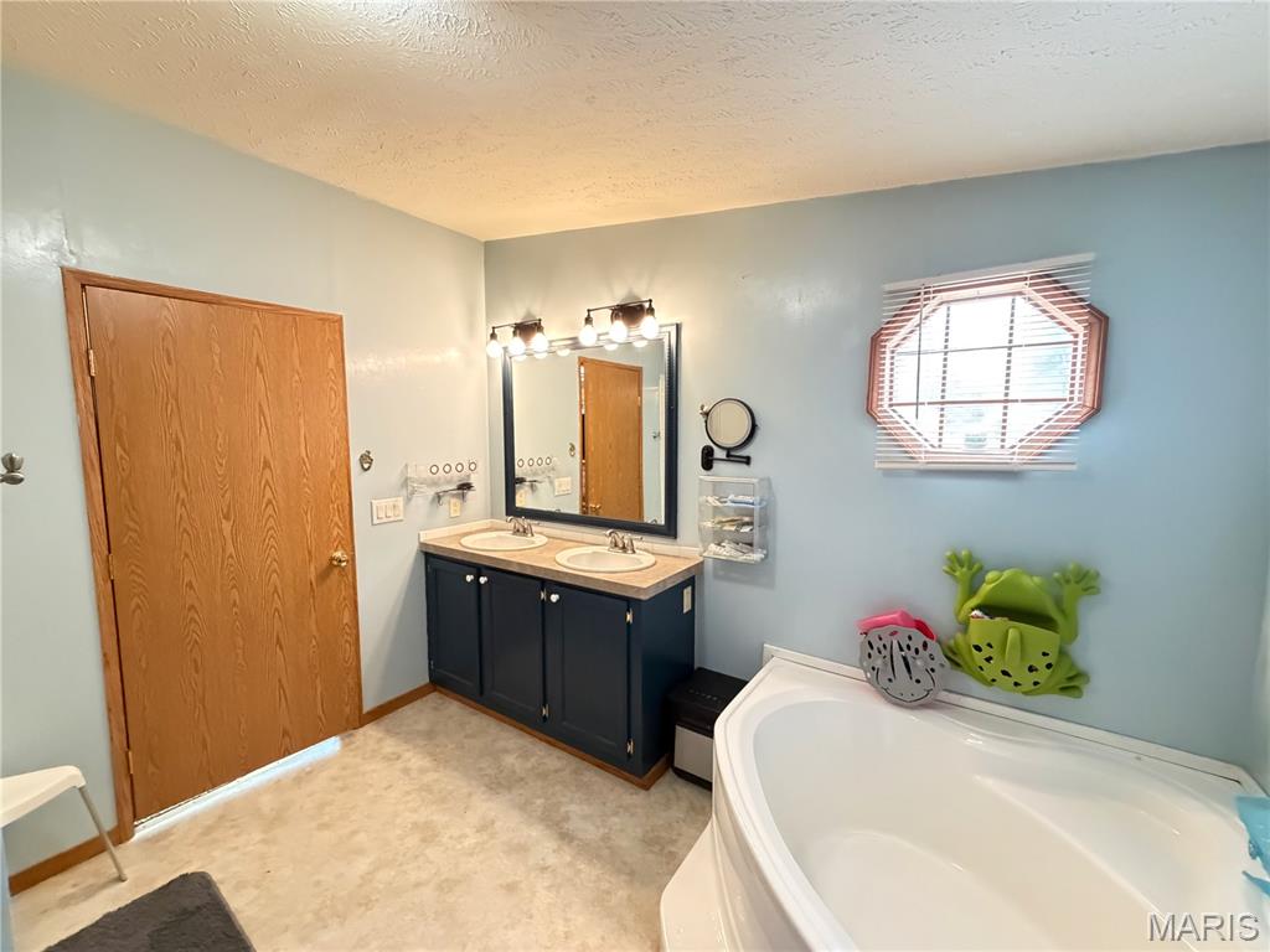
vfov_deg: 85.7
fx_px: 514
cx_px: 635
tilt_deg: -5.2
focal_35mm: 14
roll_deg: +0.2
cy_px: 476
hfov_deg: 102.1
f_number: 2.2
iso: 1250
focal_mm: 2.22
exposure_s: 1/60
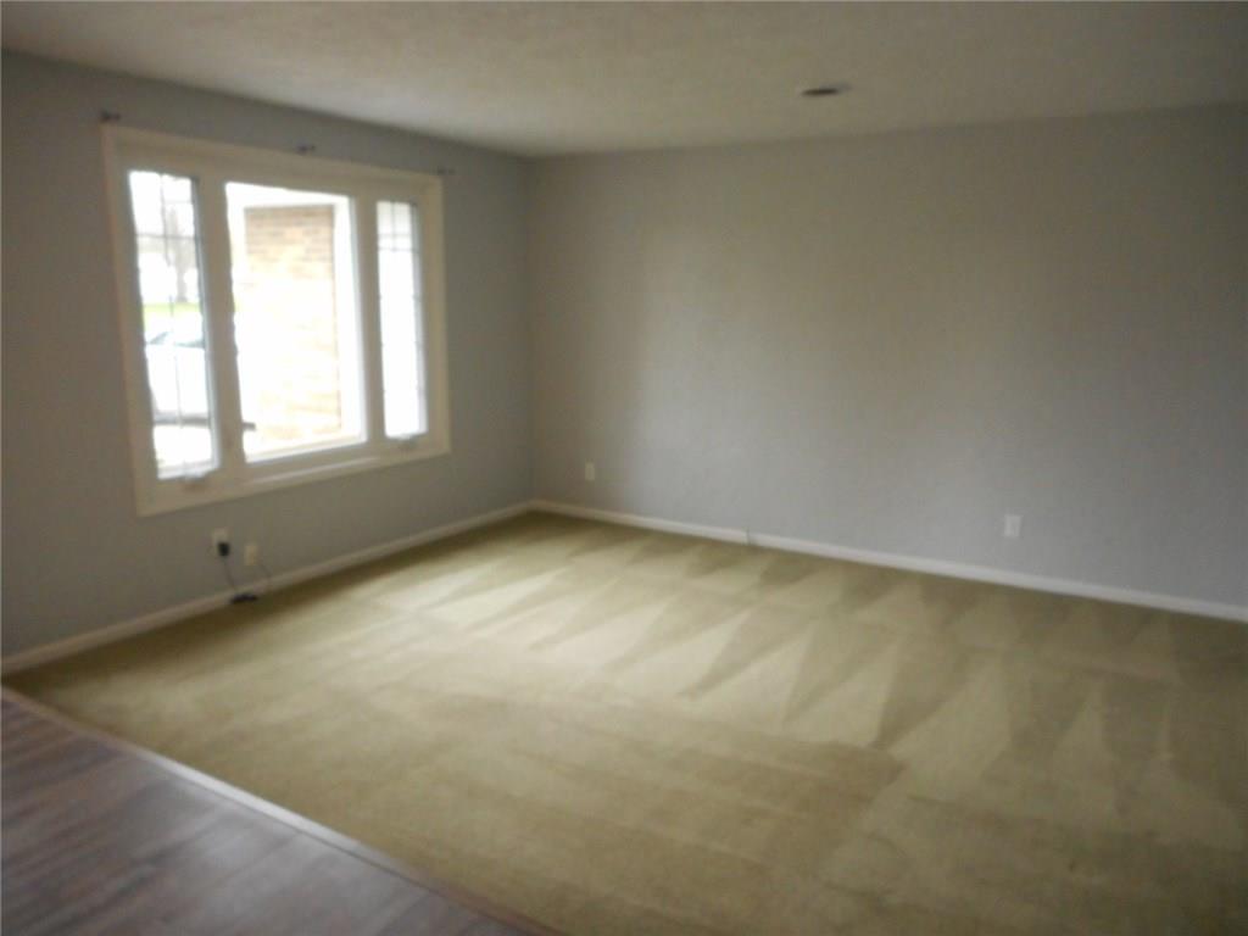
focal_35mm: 25
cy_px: 468
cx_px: 624
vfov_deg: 54.9
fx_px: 901
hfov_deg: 69.4
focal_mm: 4.5
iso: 450
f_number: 3.7
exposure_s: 1/25
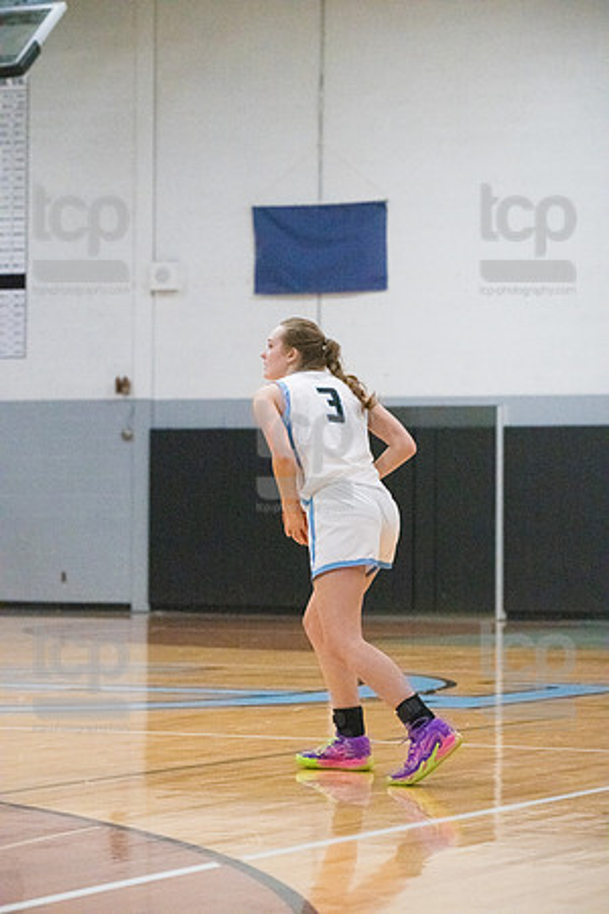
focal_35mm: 122
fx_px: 3096
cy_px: 457
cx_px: 304
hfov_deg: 11.2
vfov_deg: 16.8
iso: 10000
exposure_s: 1/1250
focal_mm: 122
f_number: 5
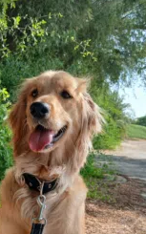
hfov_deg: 28.3
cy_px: 172
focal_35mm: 45
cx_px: 46
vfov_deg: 43.1
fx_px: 287
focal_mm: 3.98
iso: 20
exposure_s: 1/286
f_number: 1.8
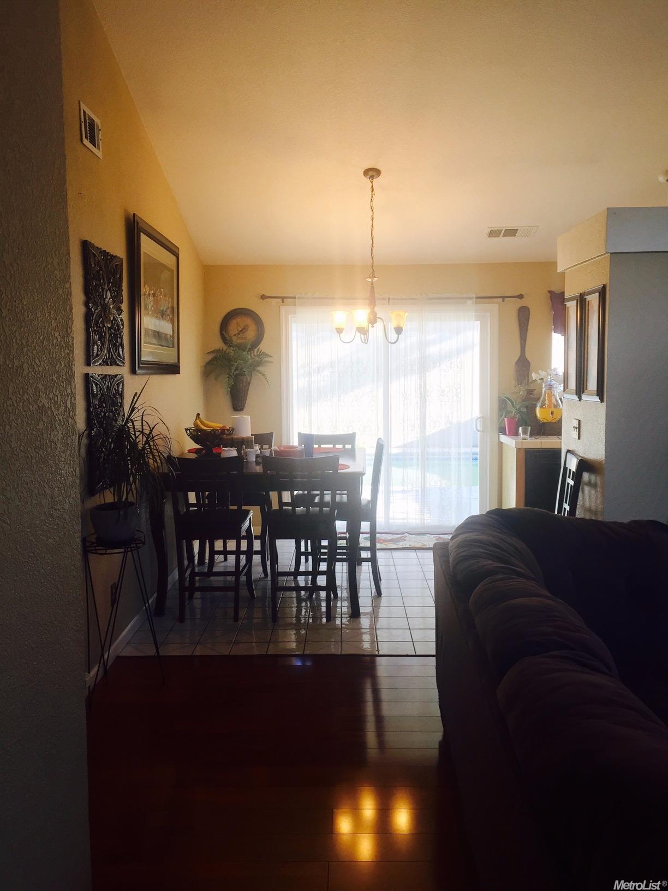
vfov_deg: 61.7
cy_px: 446
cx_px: 334
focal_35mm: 29
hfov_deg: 48.2
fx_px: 746
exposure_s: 1/40
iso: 32
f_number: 2.2
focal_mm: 4.15
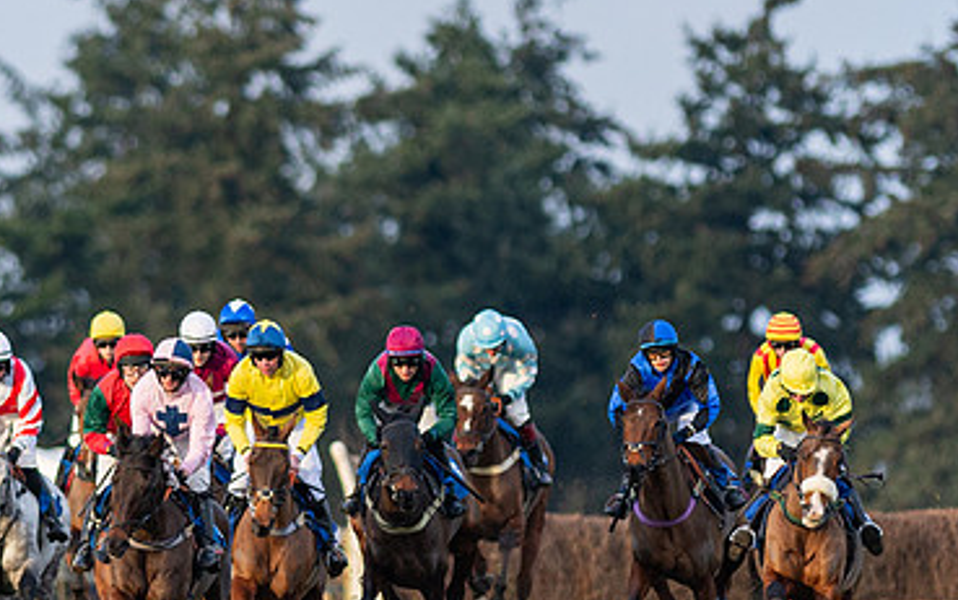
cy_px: 504
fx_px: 24684
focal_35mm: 945
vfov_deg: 1.4
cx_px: 197
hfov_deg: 2.2
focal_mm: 300
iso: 500
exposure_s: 1/1600
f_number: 2.8
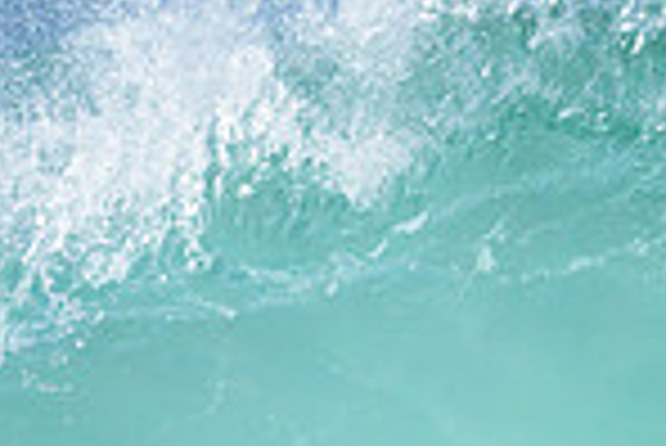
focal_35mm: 3138
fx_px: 58109
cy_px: 782
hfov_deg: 0.7
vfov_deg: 0.4
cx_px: 860
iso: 800
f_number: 6.3
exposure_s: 1/4000
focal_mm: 800
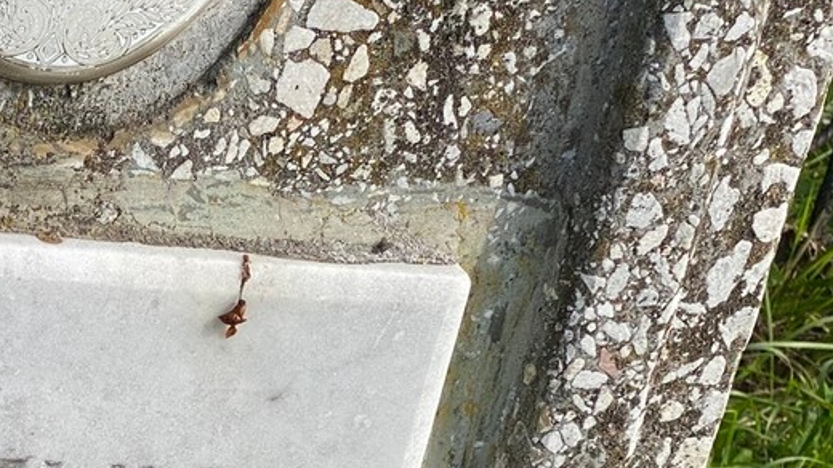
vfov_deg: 7.6
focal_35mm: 157
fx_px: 3466
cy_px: 615
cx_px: -147
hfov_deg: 13.4
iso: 20
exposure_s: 1/666
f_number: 2
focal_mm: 6
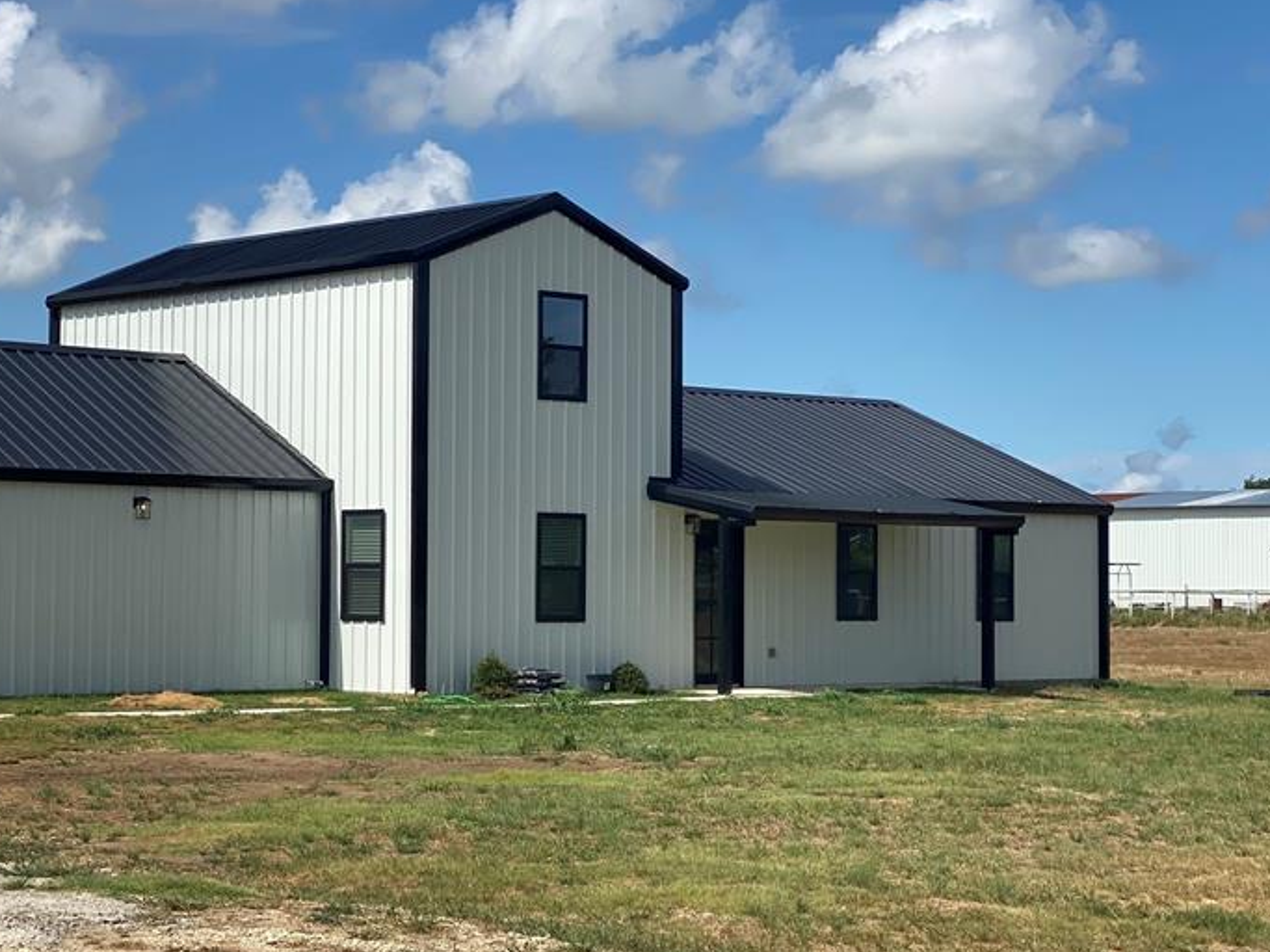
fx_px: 2861
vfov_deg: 18.9
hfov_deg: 25.0
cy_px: 470
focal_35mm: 78
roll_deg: -1.1
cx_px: 478
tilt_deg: +2.6
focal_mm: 6
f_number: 2
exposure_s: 1/2994
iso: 20
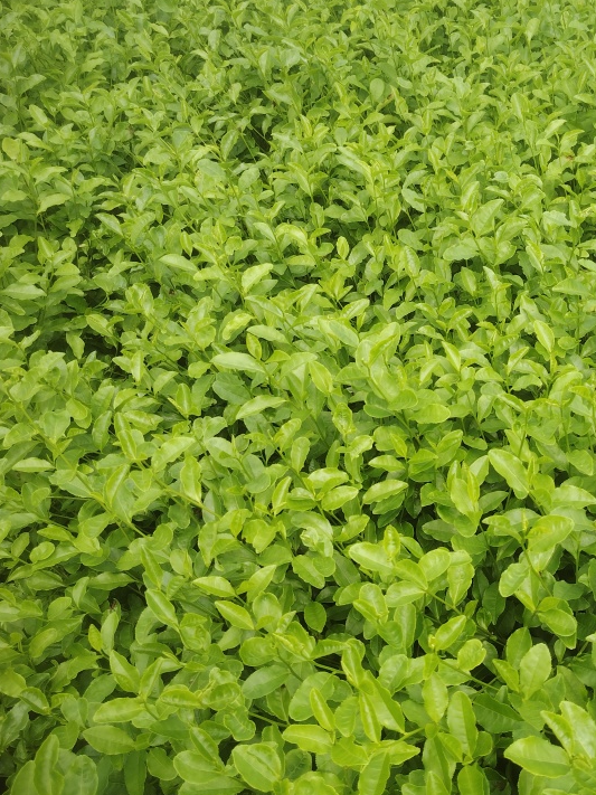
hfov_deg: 38.7
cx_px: 441
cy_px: 404
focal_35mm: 36
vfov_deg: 51.4
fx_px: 827
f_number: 1.75
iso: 306
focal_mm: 5.25
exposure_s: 1/900
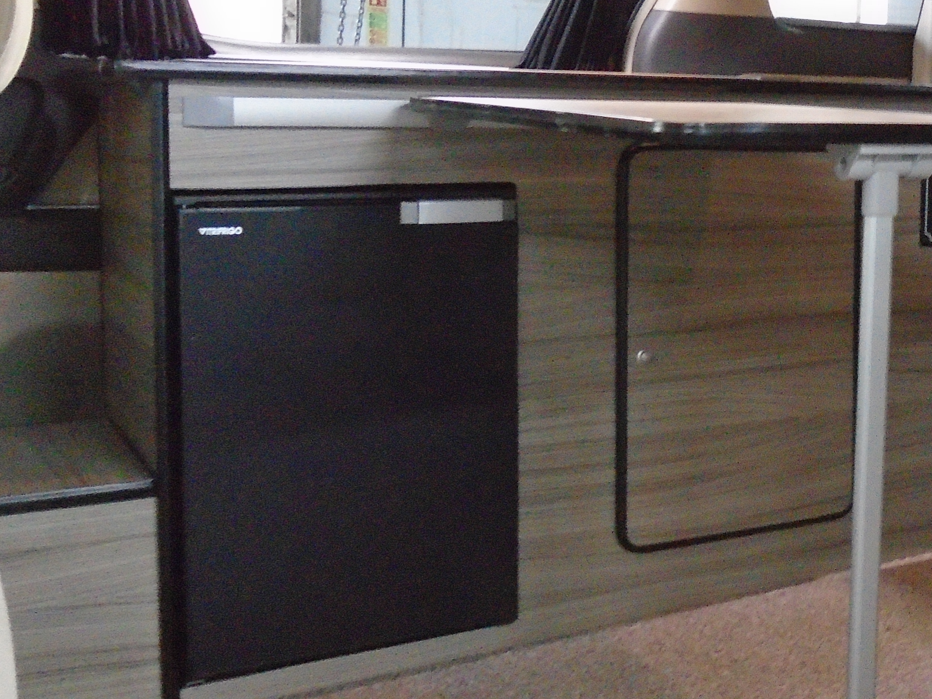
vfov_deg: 27.4
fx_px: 1427
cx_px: 814
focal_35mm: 53
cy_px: 230
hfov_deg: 34.4
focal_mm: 4.6
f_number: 3.2
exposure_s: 1/15
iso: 800
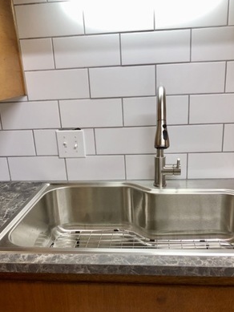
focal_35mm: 36
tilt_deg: -20.1
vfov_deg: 51.0
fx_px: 324
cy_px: 188
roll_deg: +3.4
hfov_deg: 39.7
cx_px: 125
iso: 20
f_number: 1.8
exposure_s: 1/30
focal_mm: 3.99
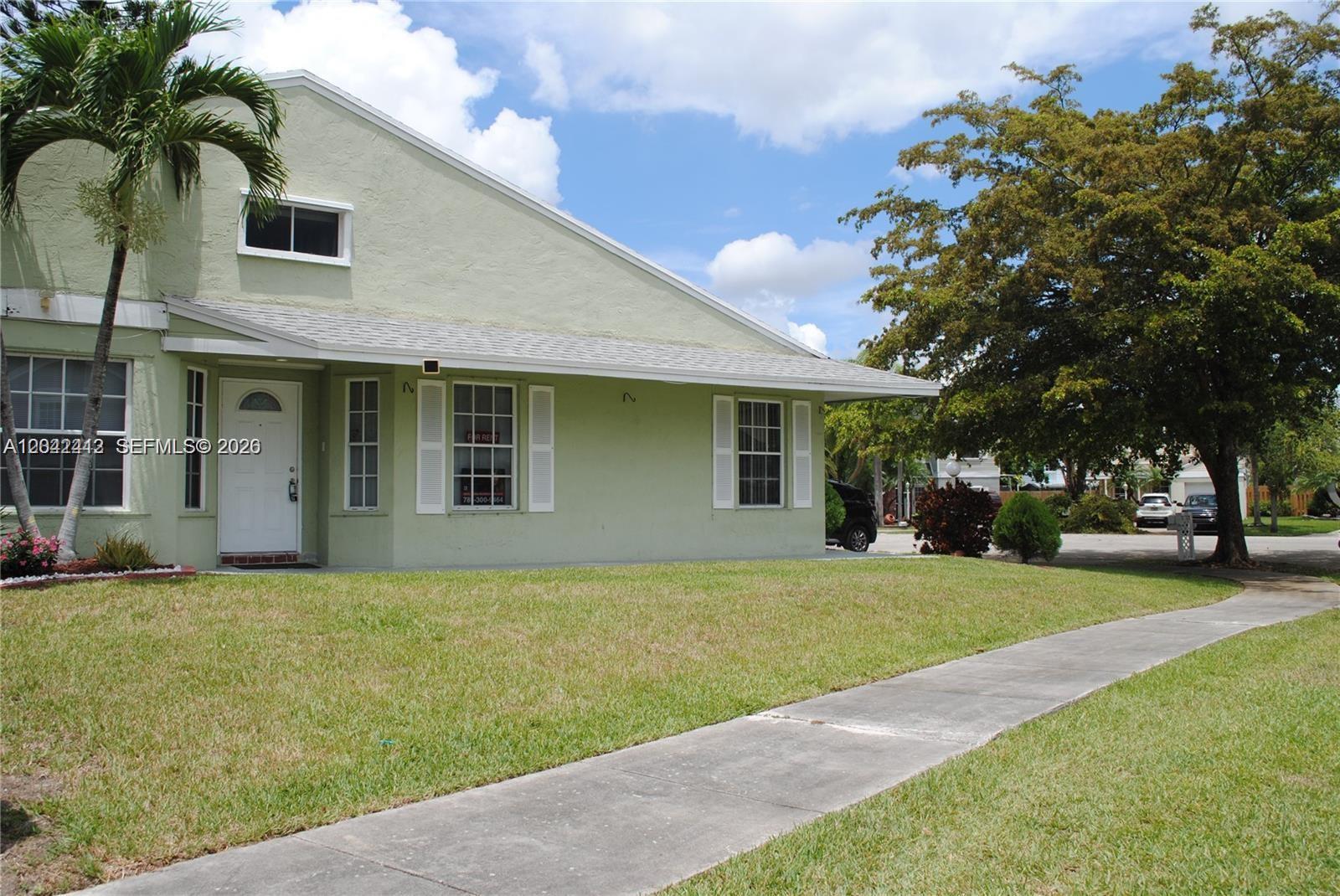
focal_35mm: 30
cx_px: 670
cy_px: 448
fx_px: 1118
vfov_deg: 43.7
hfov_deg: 61.9
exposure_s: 1/320
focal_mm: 20
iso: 100
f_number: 8
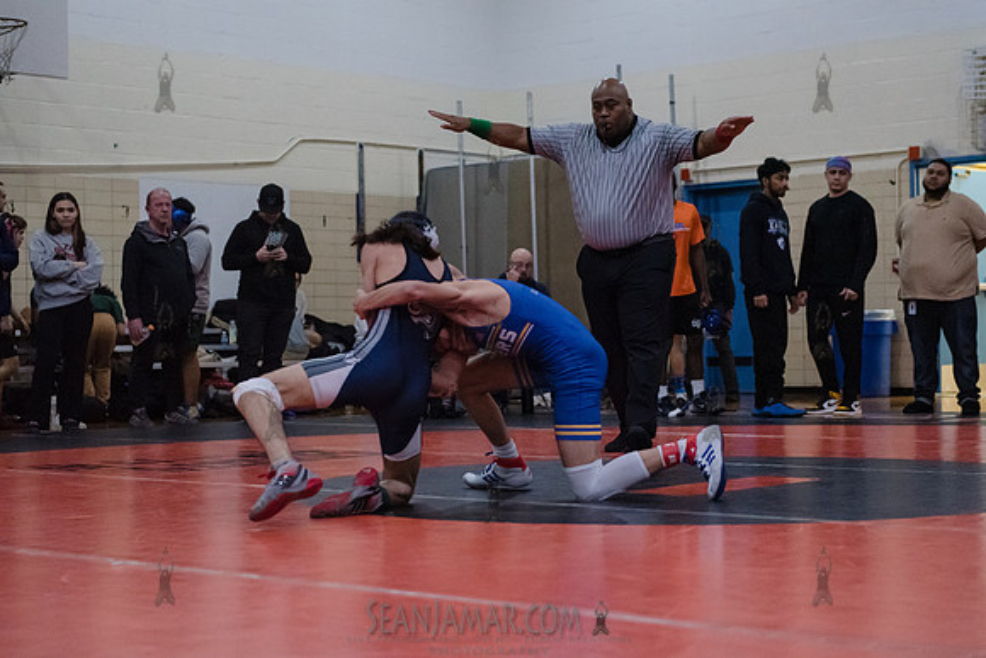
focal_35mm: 70
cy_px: 329
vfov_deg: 19.5
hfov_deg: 28.8
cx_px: 493
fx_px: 1918
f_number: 3.2
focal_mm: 70
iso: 8000
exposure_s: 1/400
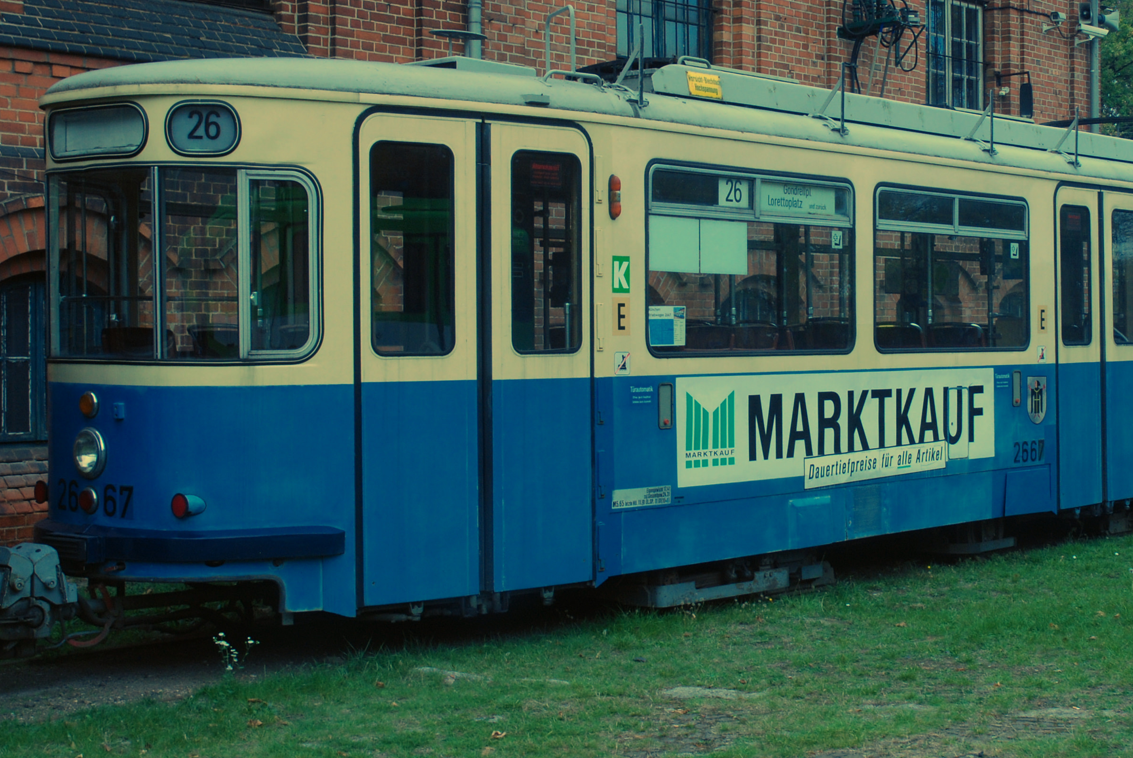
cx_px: 765
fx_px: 1916
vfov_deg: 22.4
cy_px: 329
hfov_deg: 32.6
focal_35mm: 61
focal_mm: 25
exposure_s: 1/80
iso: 250
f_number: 11
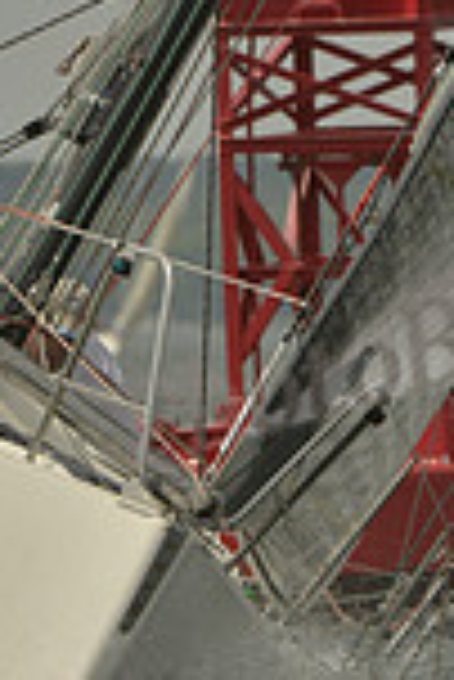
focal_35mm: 1538
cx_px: -112
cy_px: 182
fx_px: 29025
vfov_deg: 1.3
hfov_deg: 0.9
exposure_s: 1/1250
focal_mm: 400
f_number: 10
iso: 280
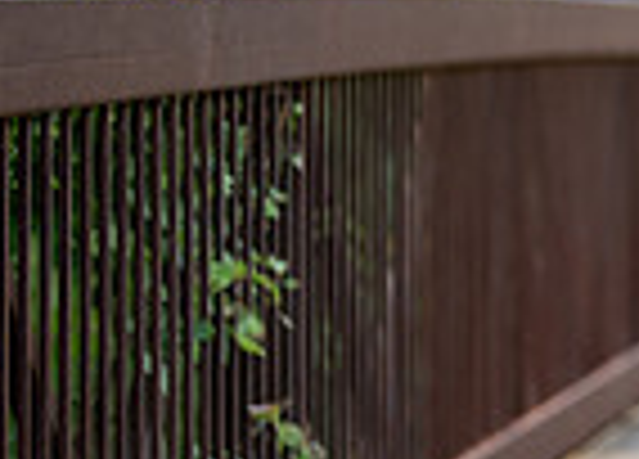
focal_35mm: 240
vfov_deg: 6.0
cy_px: 204
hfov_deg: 8.0
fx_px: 4364
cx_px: 1264
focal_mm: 50
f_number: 1.2
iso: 125
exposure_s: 1/500
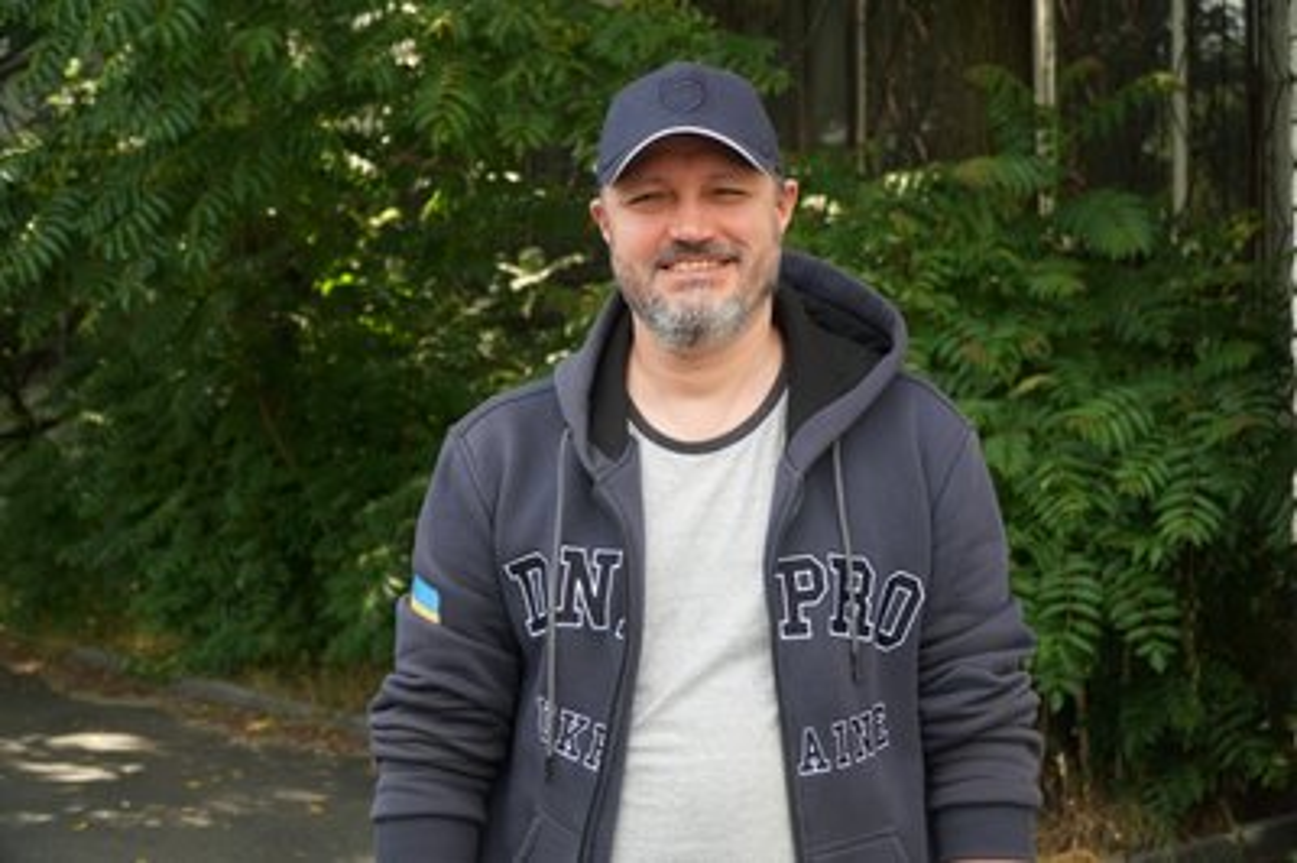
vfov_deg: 29.8
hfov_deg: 43.6
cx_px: 648
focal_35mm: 45
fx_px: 1620
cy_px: 432
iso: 100
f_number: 4
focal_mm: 30
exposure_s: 1/200
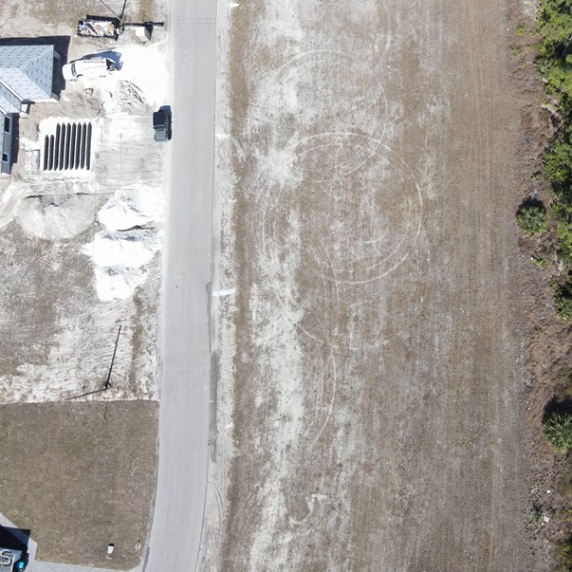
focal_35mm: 36
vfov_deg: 45.6
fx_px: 673
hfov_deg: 44.9
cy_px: 209
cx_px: 408
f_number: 2.8
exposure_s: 1/40
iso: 100
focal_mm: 4.5
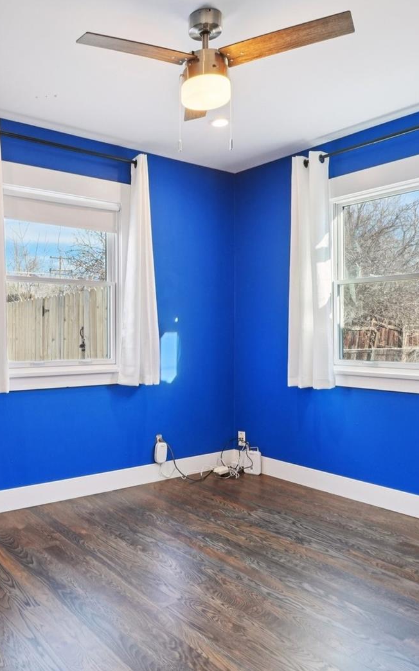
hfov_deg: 46.0
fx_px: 471
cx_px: 96
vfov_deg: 70.9
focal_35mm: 26
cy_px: 331
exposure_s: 1/30
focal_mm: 11
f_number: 8
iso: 400
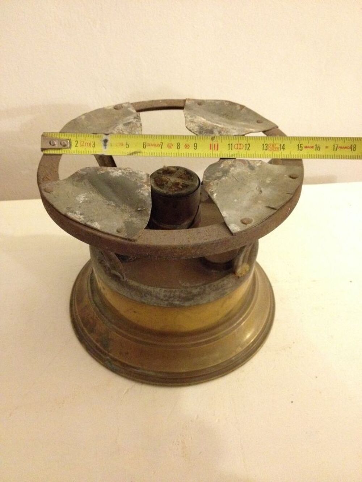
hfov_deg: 40.7
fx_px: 488
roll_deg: -2.5
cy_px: 241
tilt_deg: -40.7
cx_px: 181
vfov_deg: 52.6
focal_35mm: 35
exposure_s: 1/15
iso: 800
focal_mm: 4.28
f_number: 2.4
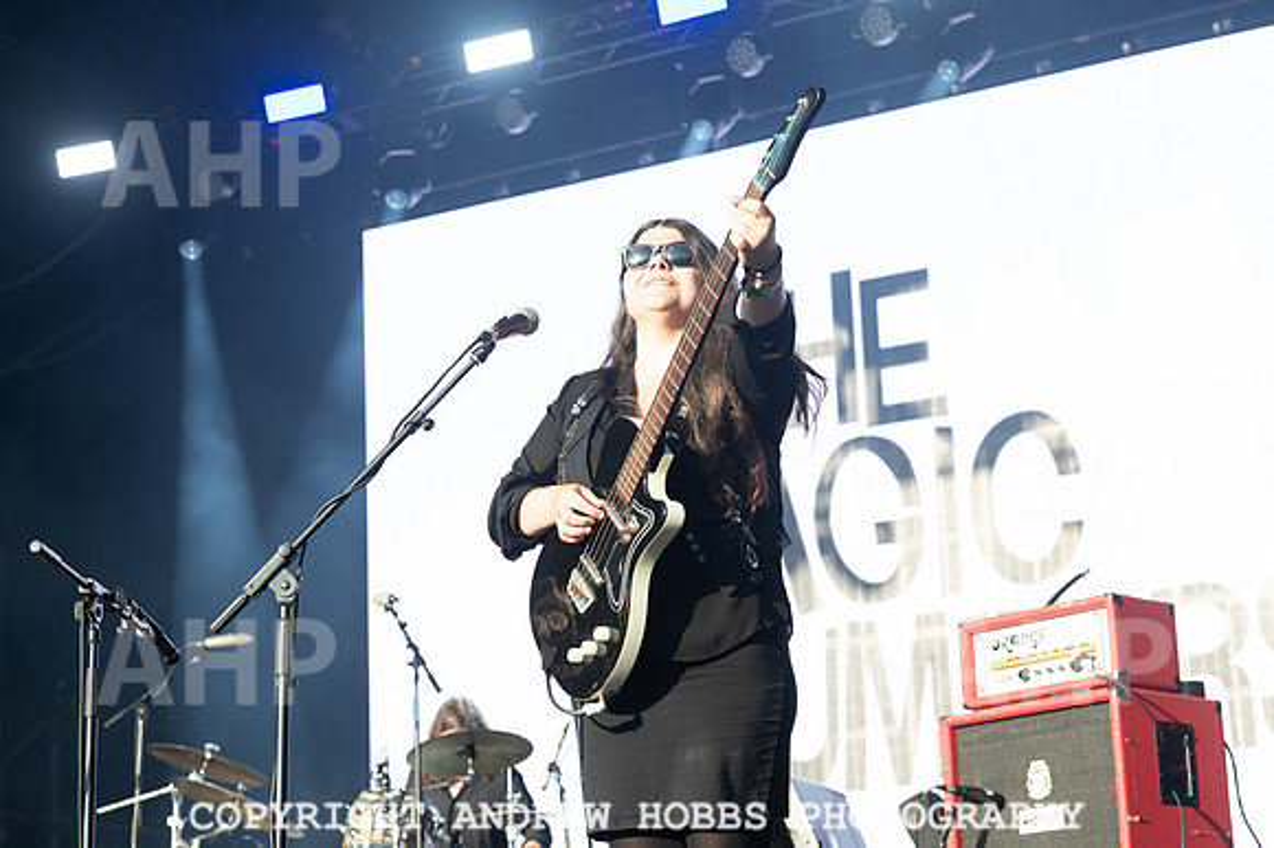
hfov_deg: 28.8
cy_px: 424
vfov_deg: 19.4
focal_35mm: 70
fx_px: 2477
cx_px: 637
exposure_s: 1/250
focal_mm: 70
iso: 200
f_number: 5.6
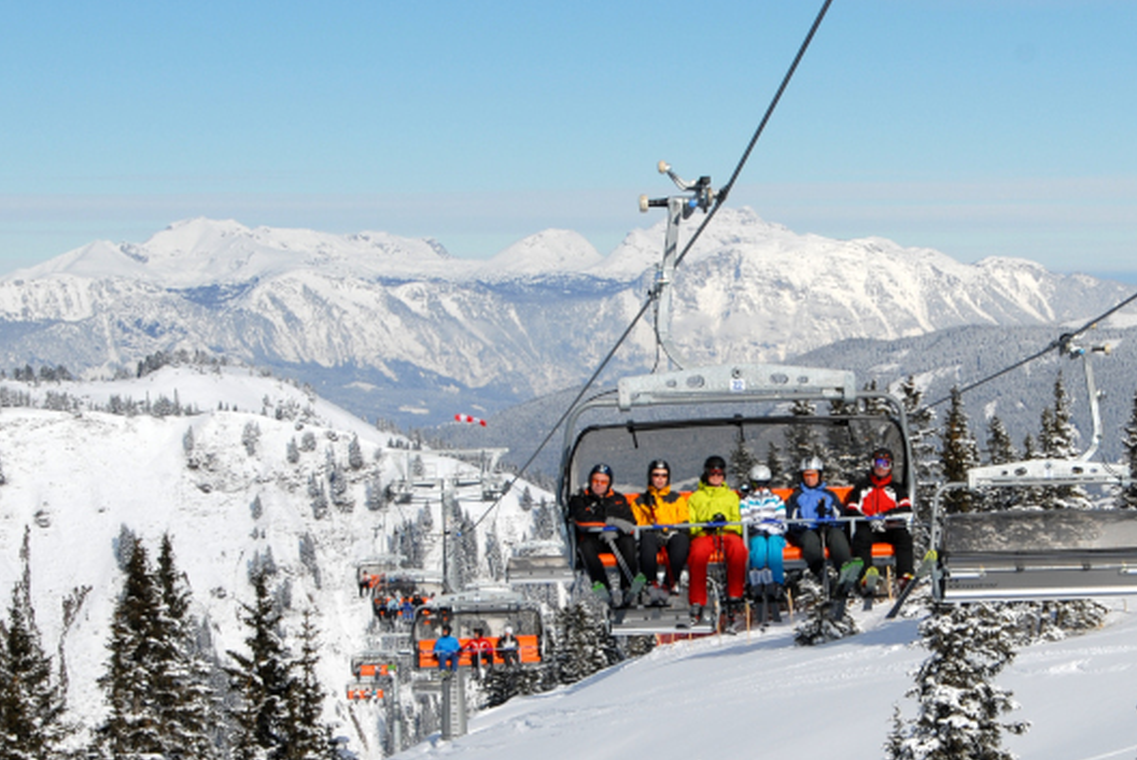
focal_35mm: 133
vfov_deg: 10.3
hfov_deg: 15.4
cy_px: 478
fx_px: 4204
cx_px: 760
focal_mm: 52
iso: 100
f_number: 10
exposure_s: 1/350
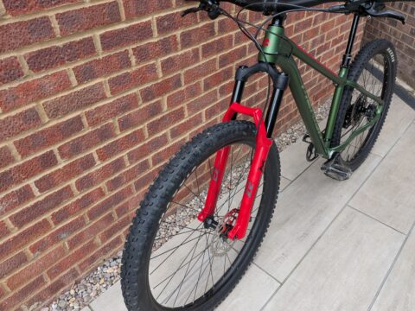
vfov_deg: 56.8
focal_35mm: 24
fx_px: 288
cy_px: 156
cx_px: 208
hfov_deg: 71.6
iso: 28
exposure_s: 1/67.5
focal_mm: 4.53
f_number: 1.7
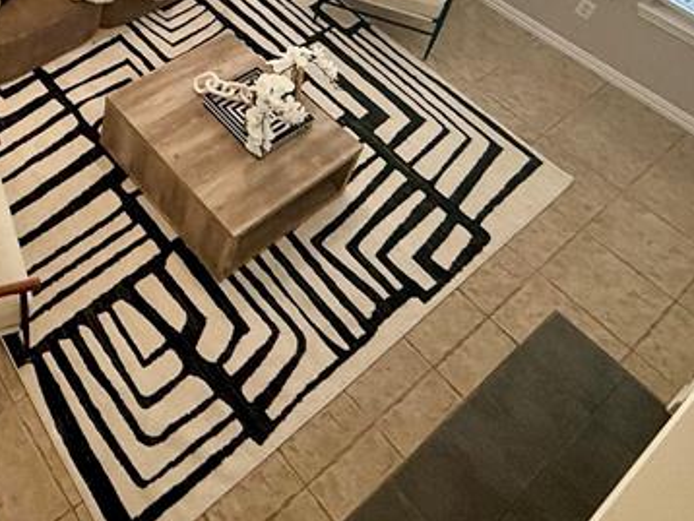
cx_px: -14
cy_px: -157
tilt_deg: -32.5
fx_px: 802
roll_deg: -0.6
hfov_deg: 40.4
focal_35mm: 40
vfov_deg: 29.1
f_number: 2.2
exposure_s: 1/120
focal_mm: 2.22
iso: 160
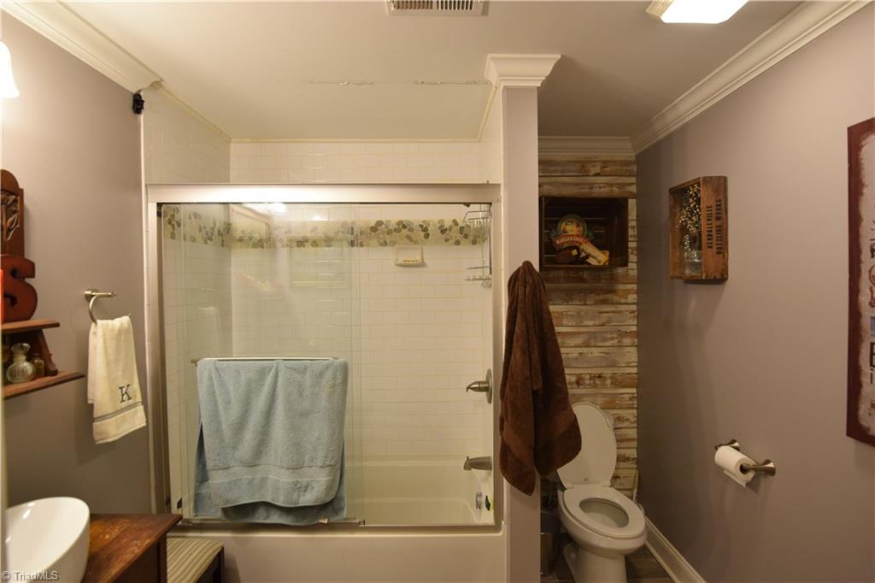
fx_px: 419
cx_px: 438
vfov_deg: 69.6
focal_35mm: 17
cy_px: 292
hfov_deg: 92.5
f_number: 4
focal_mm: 11.5
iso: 800
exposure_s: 1/60
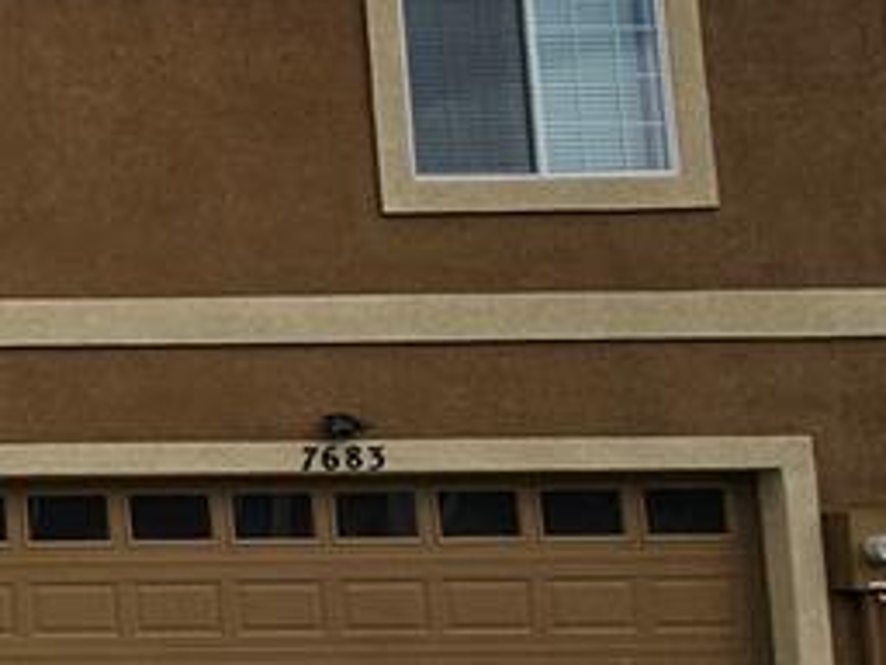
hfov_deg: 21.1
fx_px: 1331
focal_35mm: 52
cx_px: -775
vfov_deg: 27.5
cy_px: 525
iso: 50
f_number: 2.2
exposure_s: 1/2308
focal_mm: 2.2
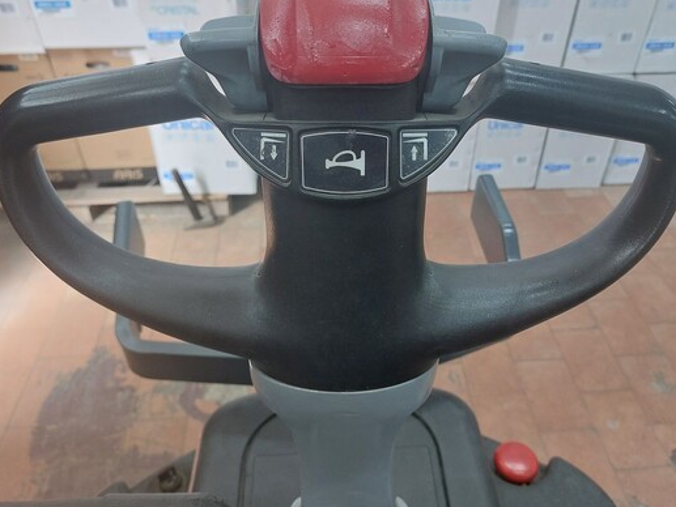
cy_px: 227
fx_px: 566
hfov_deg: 61.6
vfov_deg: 48.2
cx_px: 345
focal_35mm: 29
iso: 160
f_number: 1.8
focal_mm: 5.23
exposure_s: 1/50
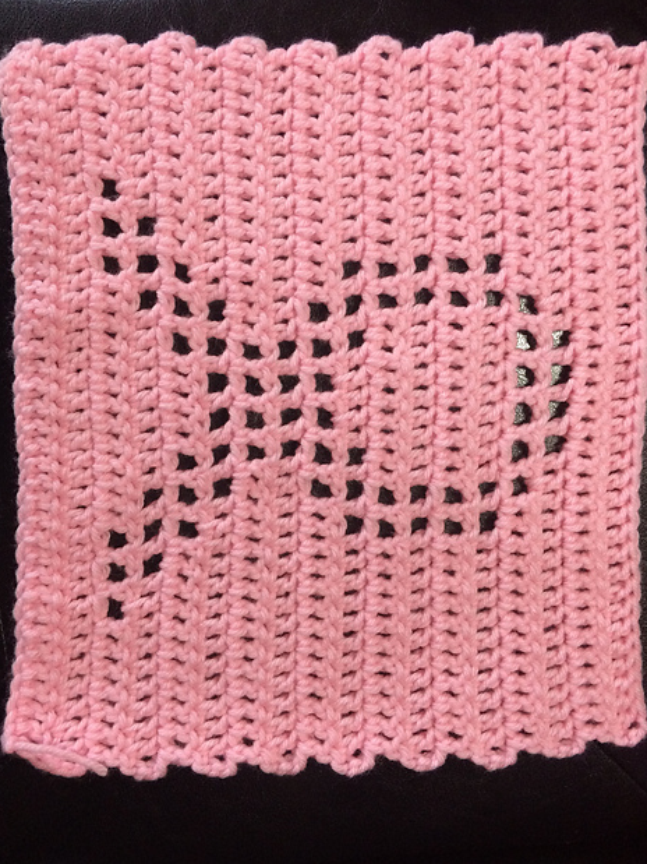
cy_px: 422
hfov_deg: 46.8
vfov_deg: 60.0
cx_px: 328
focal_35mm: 30
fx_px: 748
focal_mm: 4.15
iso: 160
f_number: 2.2
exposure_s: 1/30
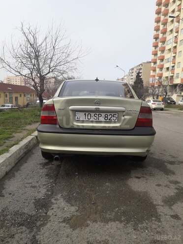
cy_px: 122
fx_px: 190
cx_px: 92
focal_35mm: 27
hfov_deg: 51.4
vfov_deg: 65.3
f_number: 1.9
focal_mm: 3.6
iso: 40
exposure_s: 1/944
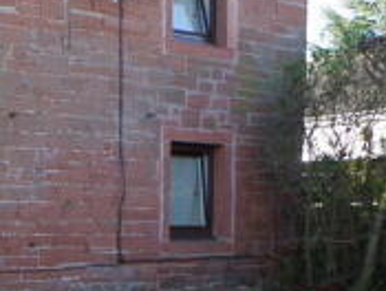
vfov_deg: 14.7
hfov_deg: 18.6
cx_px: -127
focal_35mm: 97
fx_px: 1084
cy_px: 360
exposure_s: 1/60
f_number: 4
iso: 100
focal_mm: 18
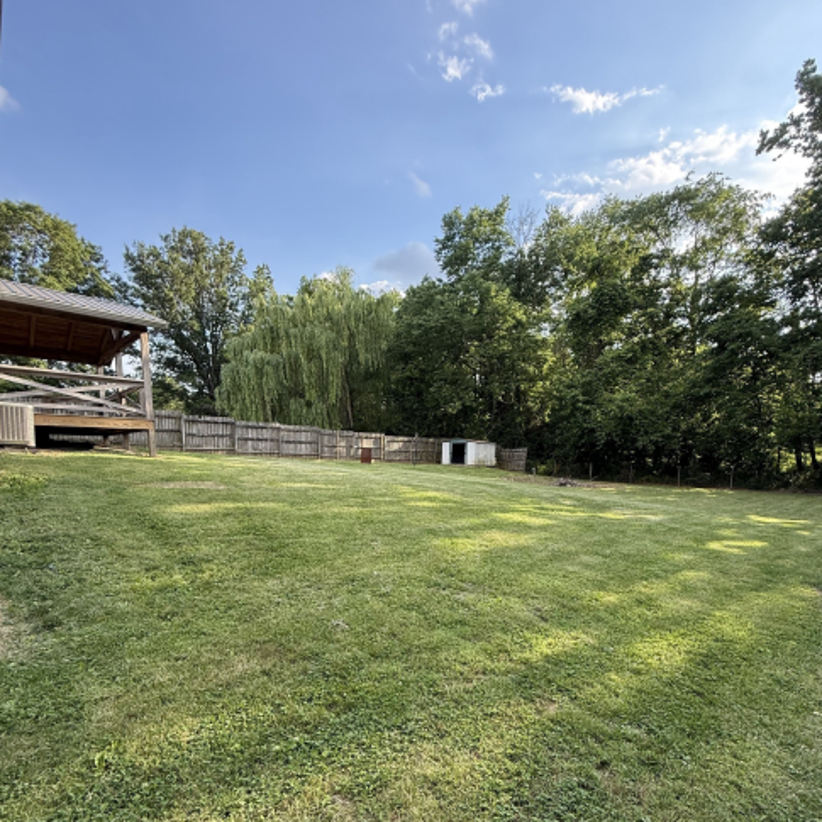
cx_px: 420
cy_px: 519
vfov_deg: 82.2
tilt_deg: -6.9
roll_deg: -0.6
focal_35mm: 17
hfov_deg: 84.0
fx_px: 457
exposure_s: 1/297
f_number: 2.2
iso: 64
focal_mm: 2.22
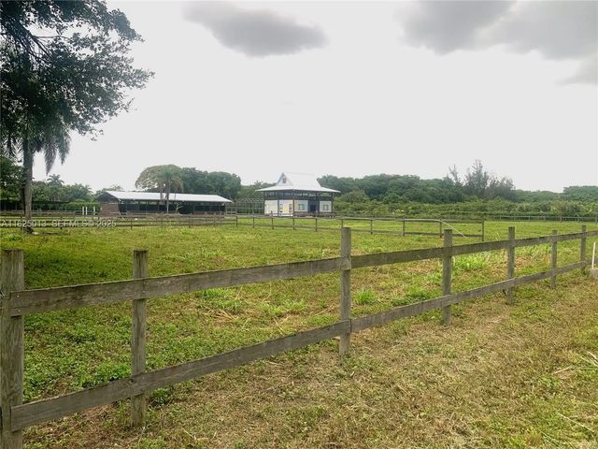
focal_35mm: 26
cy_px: 224
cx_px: 299
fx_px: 449
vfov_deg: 53.1
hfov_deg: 67.3
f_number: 1.8
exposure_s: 1/3401
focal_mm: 4.25
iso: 25
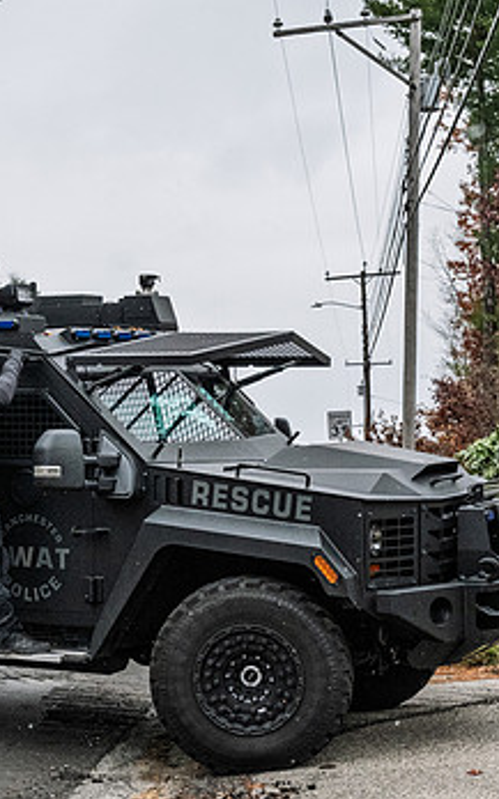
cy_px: 453
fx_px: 1744
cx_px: 66
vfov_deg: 25.8
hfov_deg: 16.1
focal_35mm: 80
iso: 3200
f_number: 5.6
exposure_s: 1/2000
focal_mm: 36
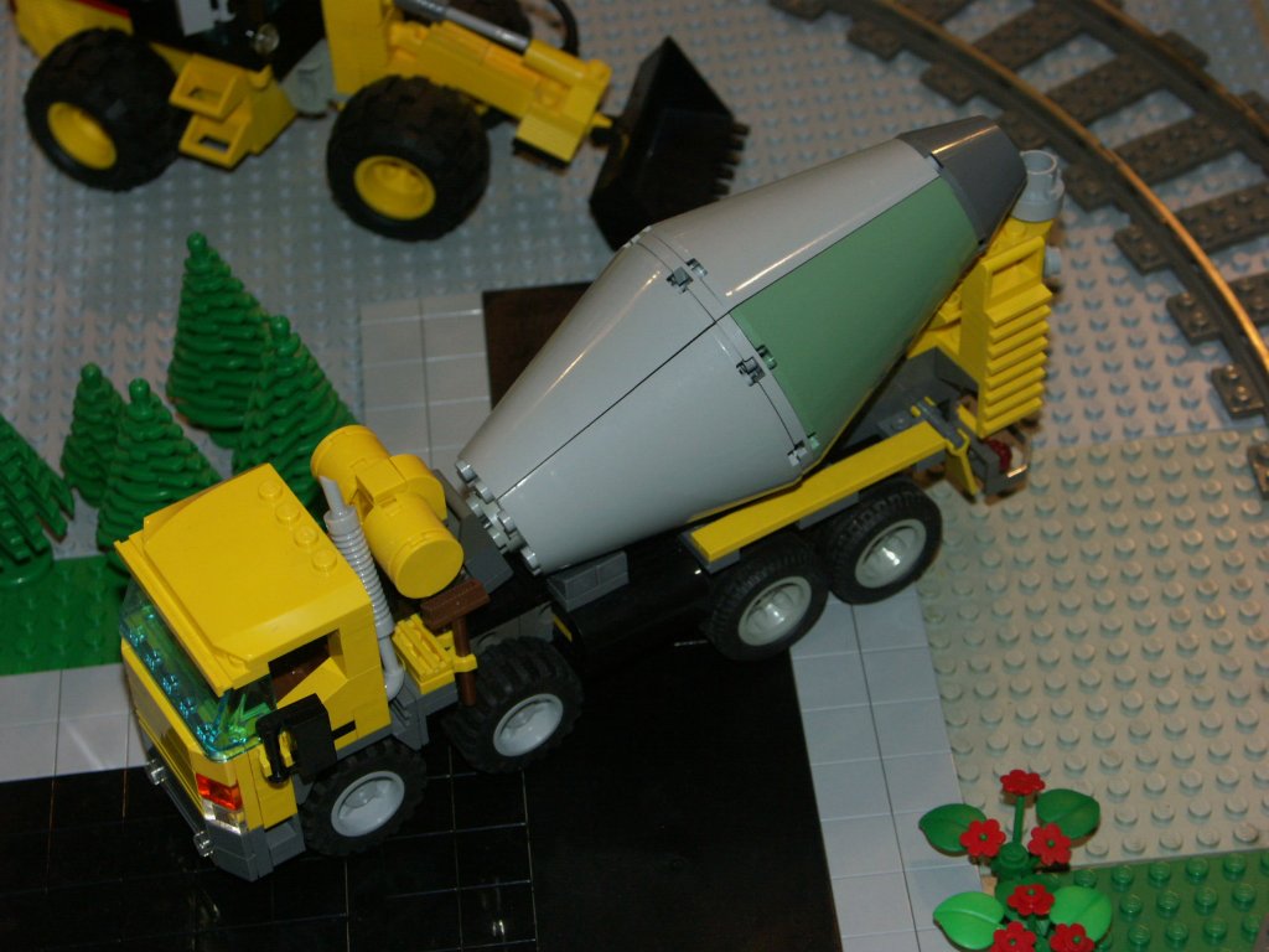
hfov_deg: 23.0
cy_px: 476
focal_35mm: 85
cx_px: 634
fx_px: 3116
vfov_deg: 17.4
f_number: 4
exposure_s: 1/80
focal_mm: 21.84
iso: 200
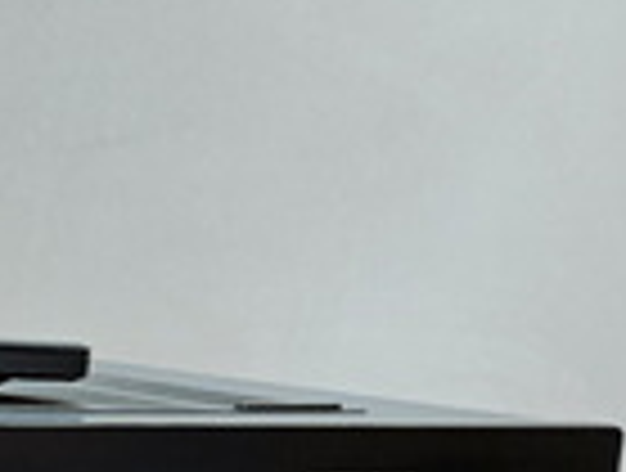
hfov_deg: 16.3
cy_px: 764
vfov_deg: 13.8
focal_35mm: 99
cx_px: -536
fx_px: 1795
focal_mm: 5.4
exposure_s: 1/25
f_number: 1.8
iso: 640
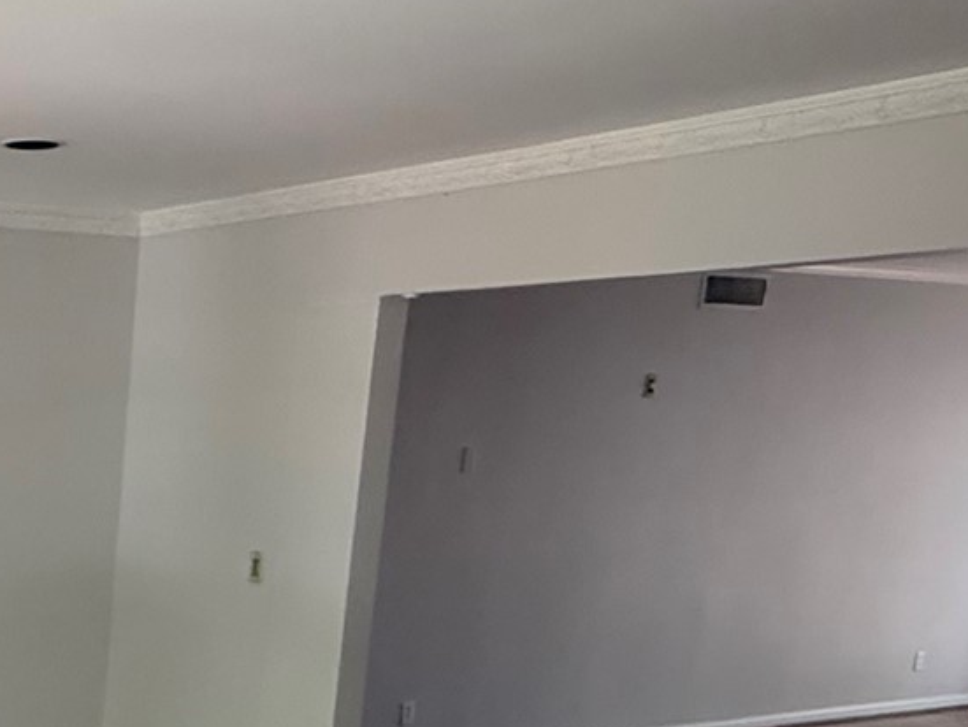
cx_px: -218
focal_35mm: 52
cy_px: 766
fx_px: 1455
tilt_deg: -13.4
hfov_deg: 30.7
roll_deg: -1.1
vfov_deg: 26.2
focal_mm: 2.22
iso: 640
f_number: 2.2
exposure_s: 1/60
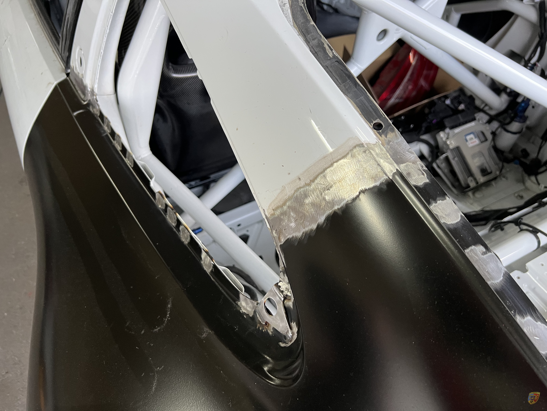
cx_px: 274
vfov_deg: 53.1
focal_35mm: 26
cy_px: 206
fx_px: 411
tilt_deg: -51.6
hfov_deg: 67.3
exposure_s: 1/60
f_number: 1.5
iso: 200
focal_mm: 5.7
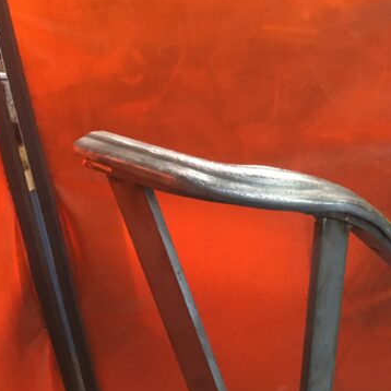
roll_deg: +3.2
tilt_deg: -24.2
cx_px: 370
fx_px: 703
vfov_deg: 31.1
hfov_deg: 29.5
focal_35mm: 55
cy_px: 204
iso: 200
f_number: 2.2
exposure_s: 1/15
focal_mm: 4.15
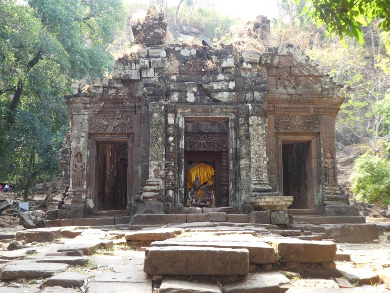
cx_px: 195
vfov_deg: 38.7
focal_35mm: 37
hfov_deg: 50.1
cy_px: 146
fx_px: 417
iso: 125
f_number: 3.7
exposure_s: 1/80
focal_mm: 6.7
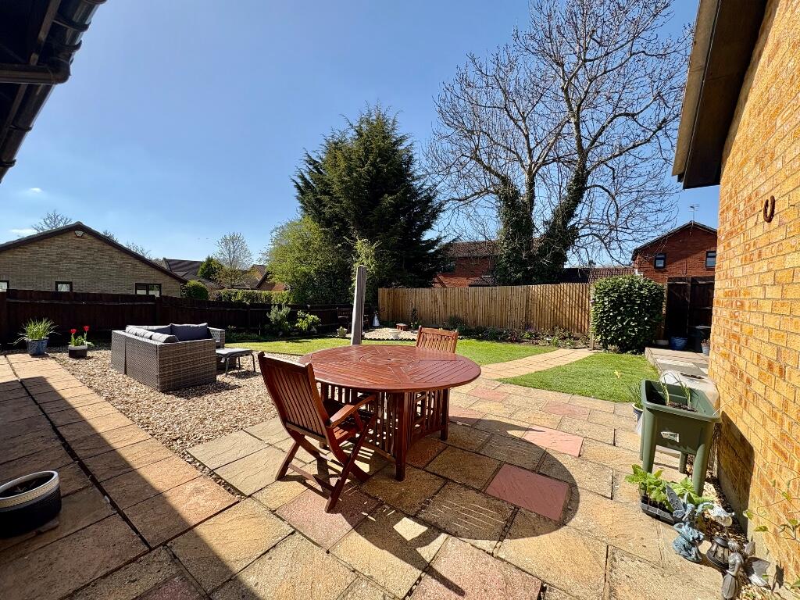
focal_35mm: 14
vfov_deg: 85.7
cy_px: 300
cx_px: 400
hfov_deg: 102.1
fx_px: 324
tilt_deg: -2.3
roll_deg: -1.7
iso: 50
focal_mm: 2.22
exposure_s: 1/968
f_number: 2.2
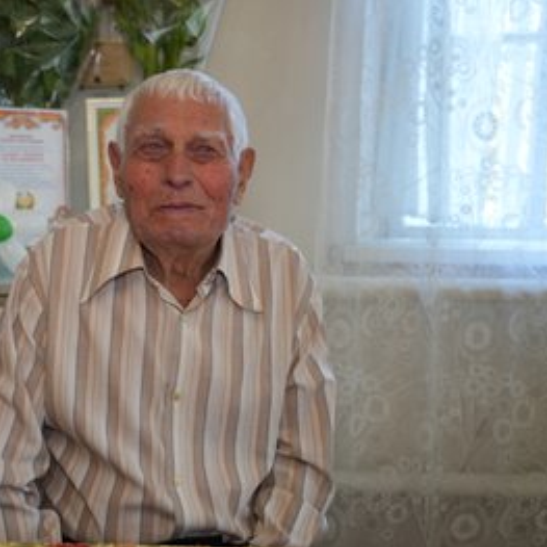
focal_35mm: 44
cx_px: 177
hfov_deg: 37.9
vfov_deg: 38.3
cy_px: 276
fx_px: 787
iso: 400
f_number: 4
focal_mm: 34
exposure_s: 1/30
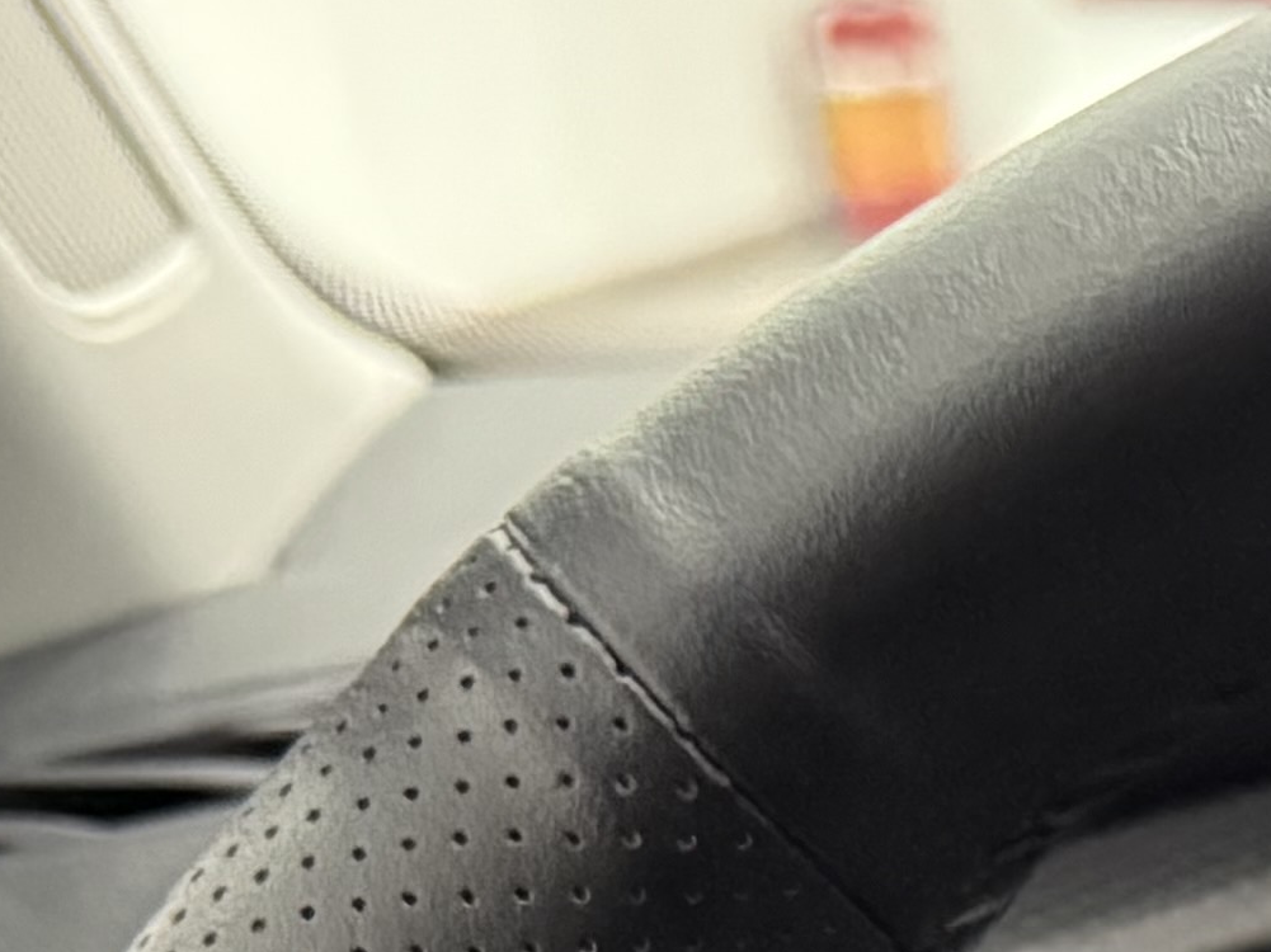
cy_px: 2508
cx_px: 2698
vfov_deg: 9.3
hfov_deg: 12.4
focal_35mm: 137
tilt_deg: -29.1
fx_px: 5028
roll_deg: -0.3
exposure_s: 1/34
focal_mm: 6.76
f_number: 1.78
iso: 800
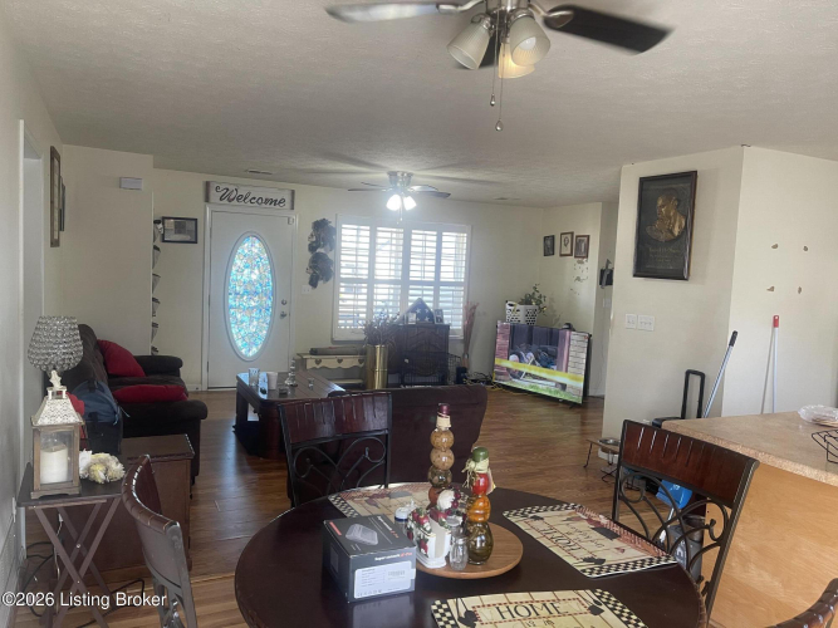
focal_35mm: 25
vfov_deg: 54.9
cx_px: 419
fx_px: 605
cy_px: 314
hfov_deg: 69.4
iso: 100
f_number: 1.6
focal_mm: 5.1
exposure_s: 1/60
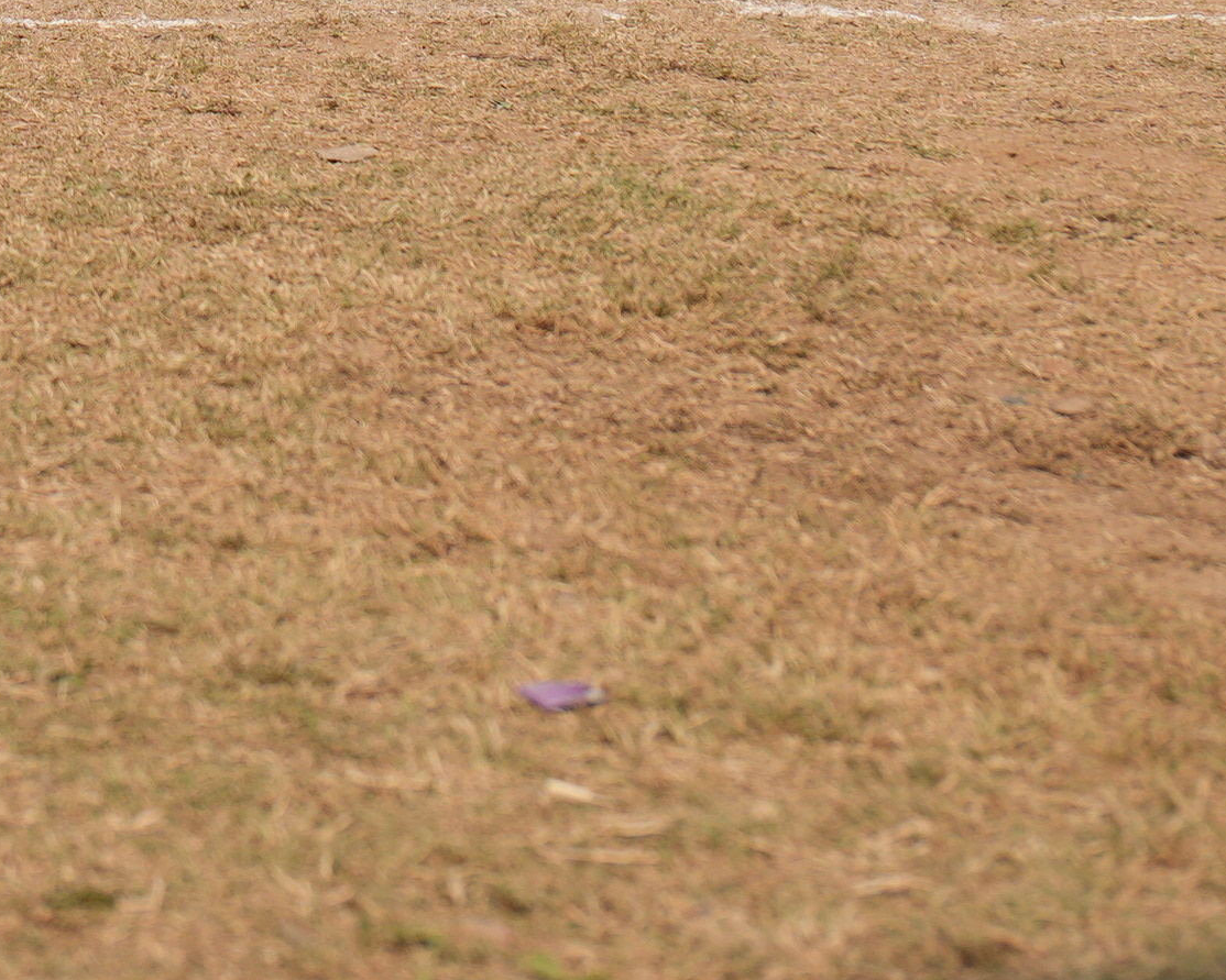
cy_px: -361
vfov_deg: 7.9
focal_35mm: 194
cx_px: -430
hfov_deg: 9.8
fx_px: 7033
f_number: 2.8
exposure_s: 1/2000
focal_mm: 35
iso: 100
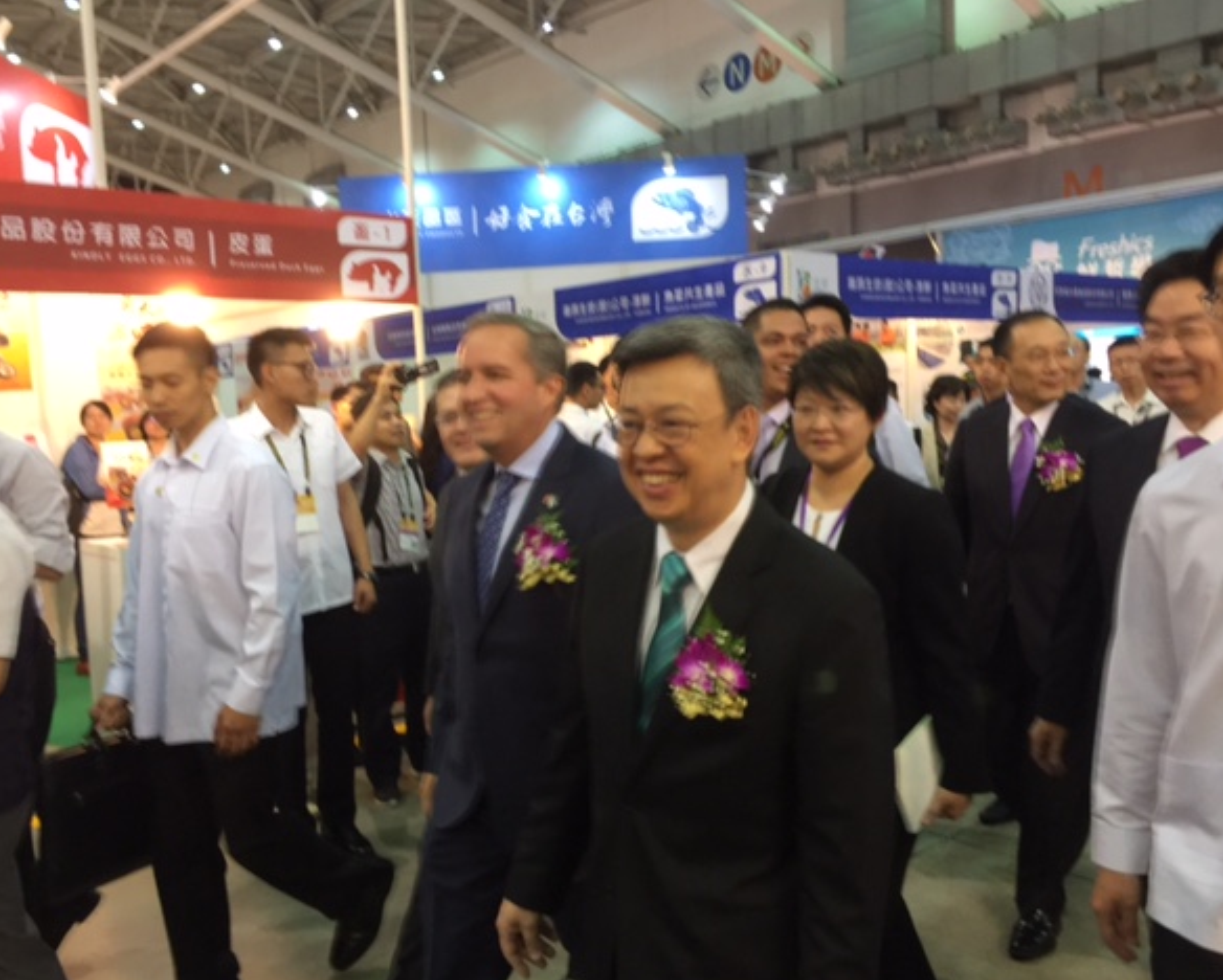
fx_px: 1123
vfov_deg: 47.2
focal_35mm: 31
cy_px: 500
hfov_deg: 57.1
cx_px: 620
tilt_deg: -2.6
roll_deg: -1.9
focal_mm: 4.15
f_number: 2.2
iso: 40
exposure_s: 1/15
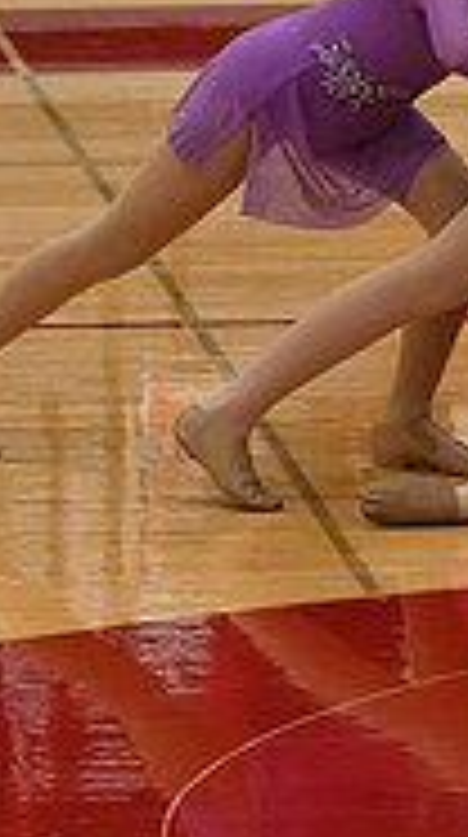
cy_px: 133
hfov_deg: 2.1
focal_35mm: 570
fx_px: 12632
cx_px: 1188
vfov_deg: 3.8
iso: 5000
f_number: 4
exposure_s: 1/400
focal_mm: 116
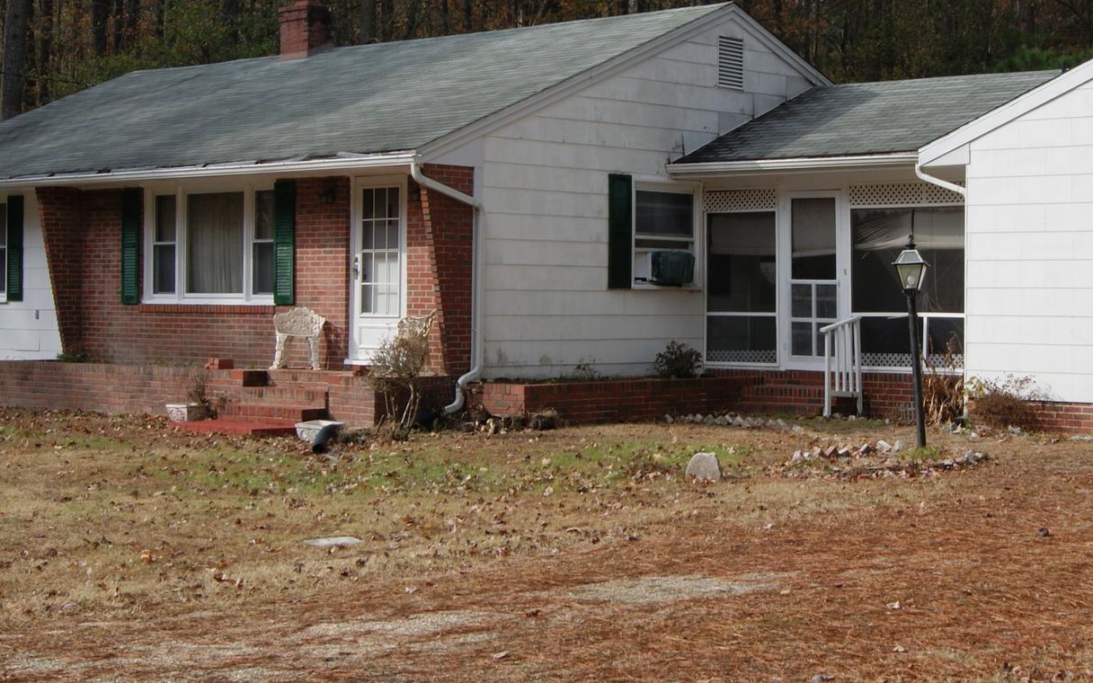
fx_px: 1996
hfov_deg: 30.4
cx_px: 742
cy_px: 282
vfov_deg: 19.4
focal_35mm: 67
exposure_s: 1/125
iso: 100
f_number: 11
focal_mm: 26
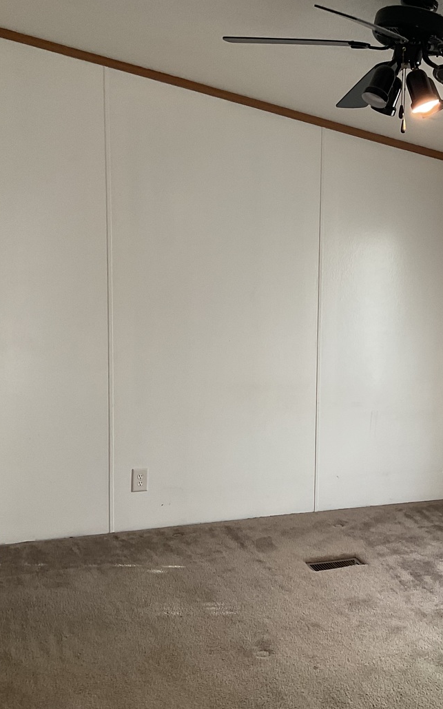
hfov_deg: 29.5
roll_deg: -1.9
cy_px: 361
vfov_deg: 46.2
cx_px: 316
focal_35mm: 43
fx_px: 831
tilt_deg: -5.5
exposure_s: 1/60
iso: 64
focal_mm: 3
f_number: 1.8
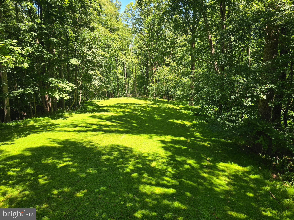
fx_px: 195
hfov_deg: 73.9
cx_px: 147
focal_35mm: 23
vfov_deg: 58.9
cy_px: 110
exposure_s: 1/180
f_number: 1.7
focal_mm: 6.3
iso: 16
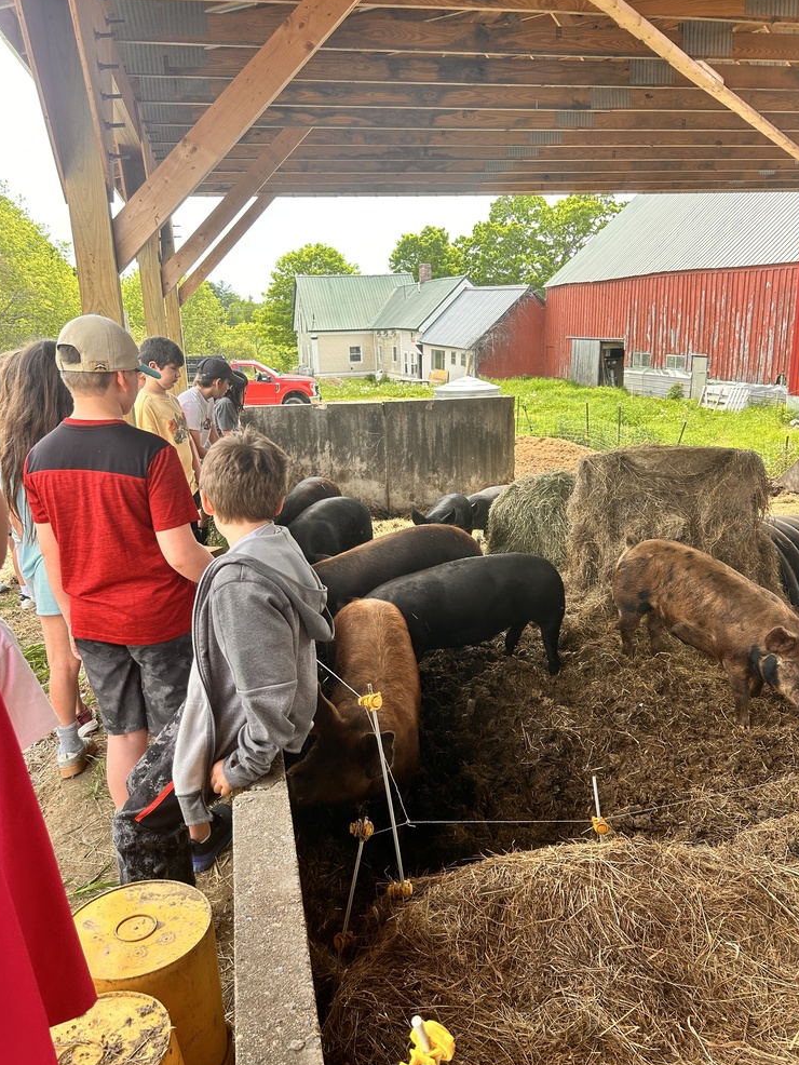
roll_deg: +2.2
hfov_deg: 51.4
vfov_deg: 65.3
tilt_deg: -15.2
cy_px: 541
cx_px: 411
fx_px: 831
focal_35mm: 27
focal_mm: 5.7
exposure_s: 1/563
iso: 50
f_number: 1.5
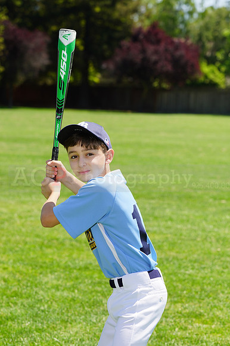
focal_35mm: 162
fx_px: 1554
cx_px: 115
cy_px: 173
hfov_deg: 8.5
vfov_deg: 12.7
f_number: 9
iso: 100
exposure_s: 1/200
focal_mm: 162
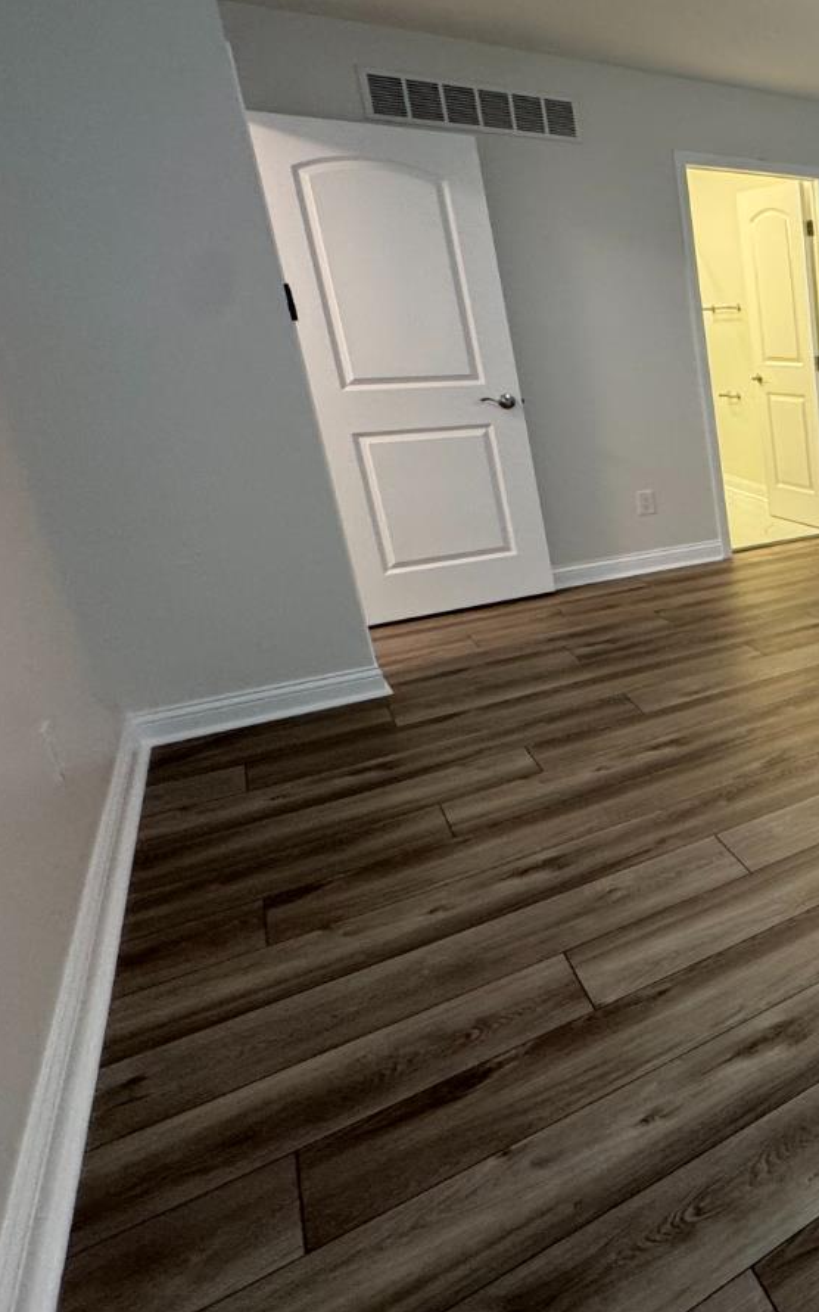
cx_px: 1099
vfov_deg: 72.2
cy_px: 565
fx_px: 893
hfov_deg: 33.5
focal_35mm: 25
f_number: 2.2
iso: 200
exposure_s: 1/60
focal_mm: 2.22
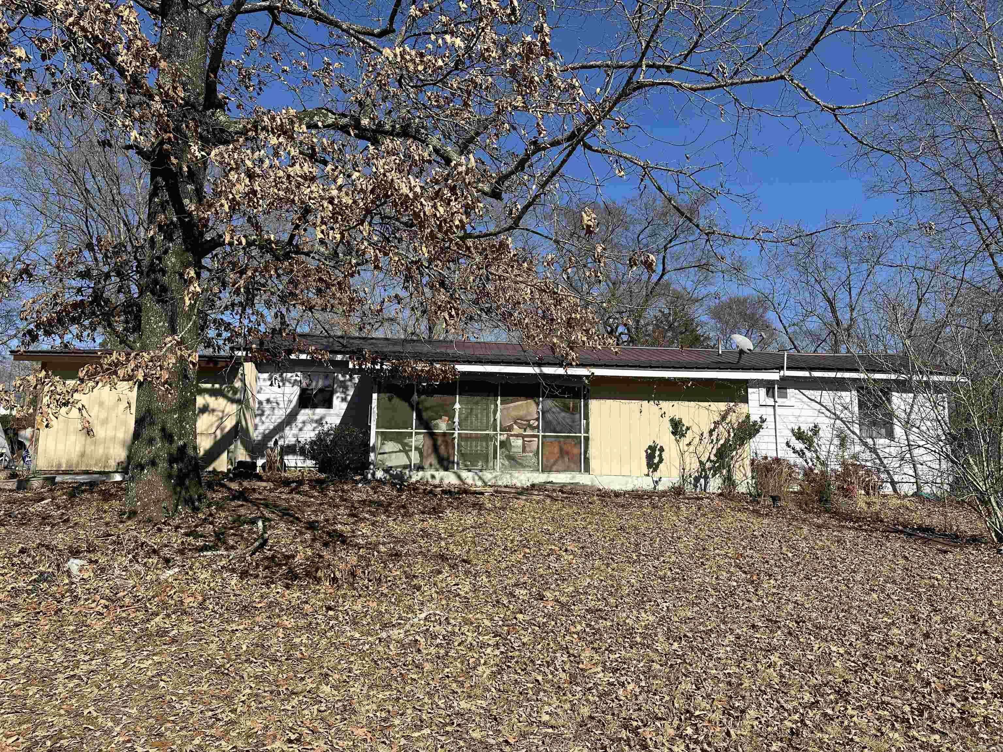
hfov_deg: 71.6
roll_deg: -0.7
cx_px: 502
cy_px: 376
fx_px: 695
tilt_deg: +8.9
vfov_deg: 56.8
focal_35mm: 24
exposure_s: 1/4016
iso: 80
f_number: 1.78
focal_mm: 6.86
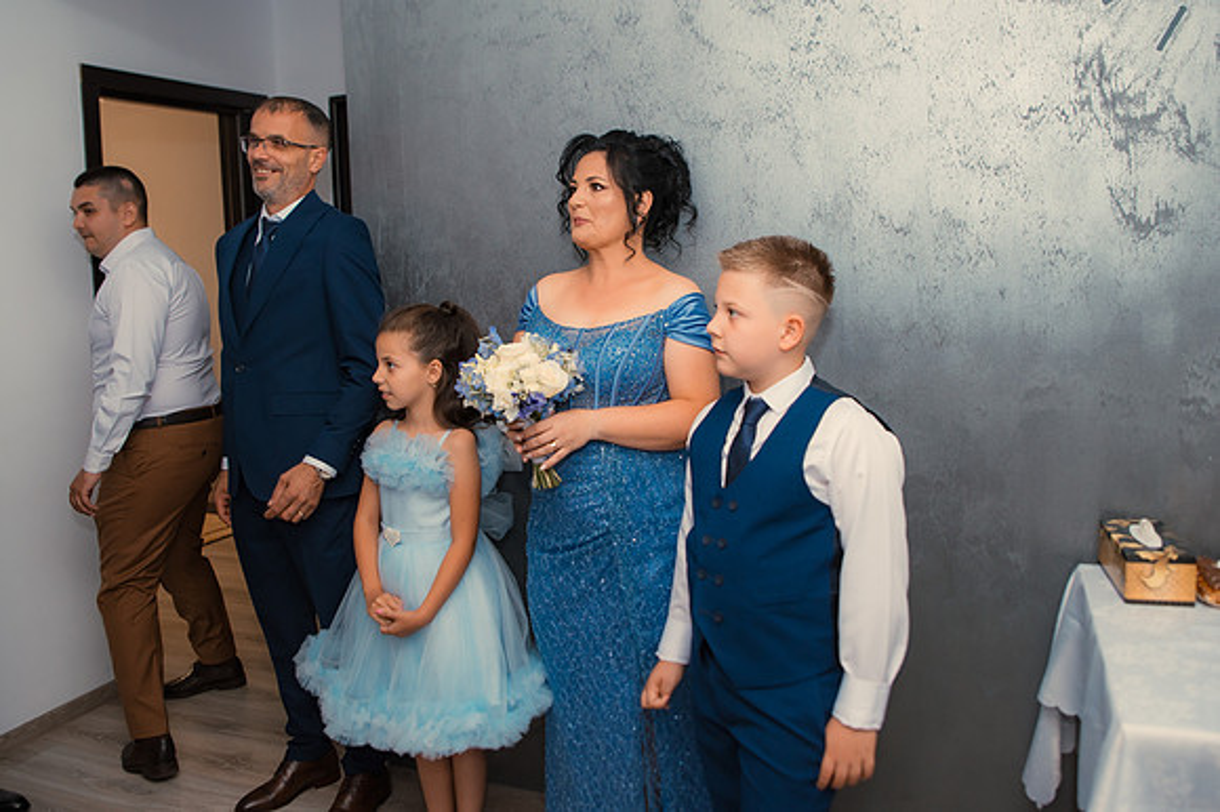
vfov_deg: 44.2
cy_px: 316
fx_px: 993
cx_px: 610
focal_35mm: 29
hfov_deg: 63.1
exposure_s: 1/125
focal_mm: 24
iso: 800
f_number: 3.5
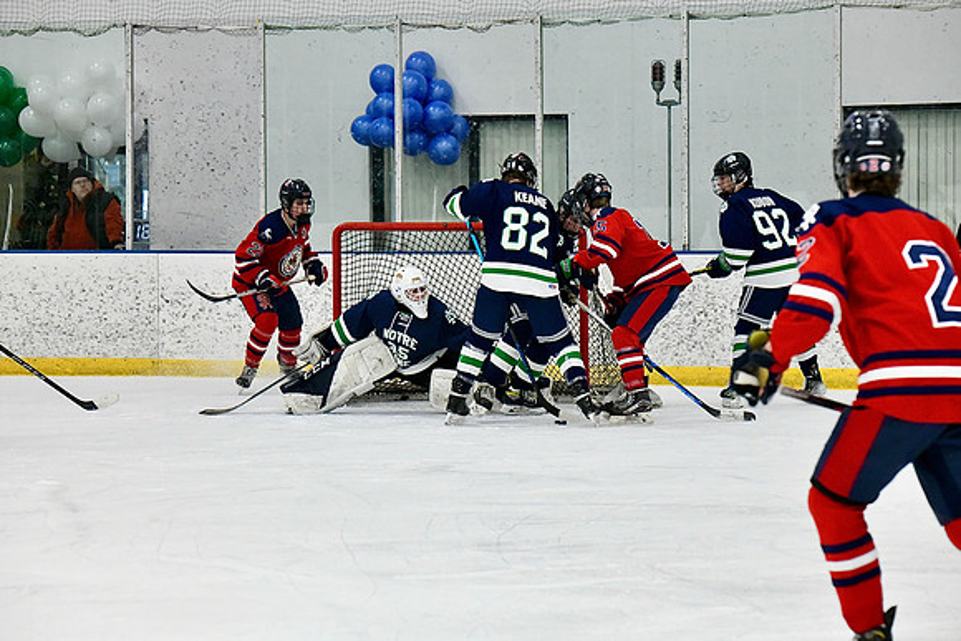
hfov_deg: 13.2
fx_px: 4138
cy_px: 320
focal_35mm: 155
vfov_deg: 8.9
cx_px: 480
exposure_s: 1/1000
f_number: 5.6
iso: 12800
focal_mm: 155
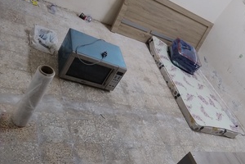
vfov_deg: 35.0
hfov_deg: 50.4
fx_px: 259
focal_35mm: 38
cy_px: 77
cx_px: 147
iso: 916
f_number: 1.8
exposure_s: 1/60
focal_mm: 5.56
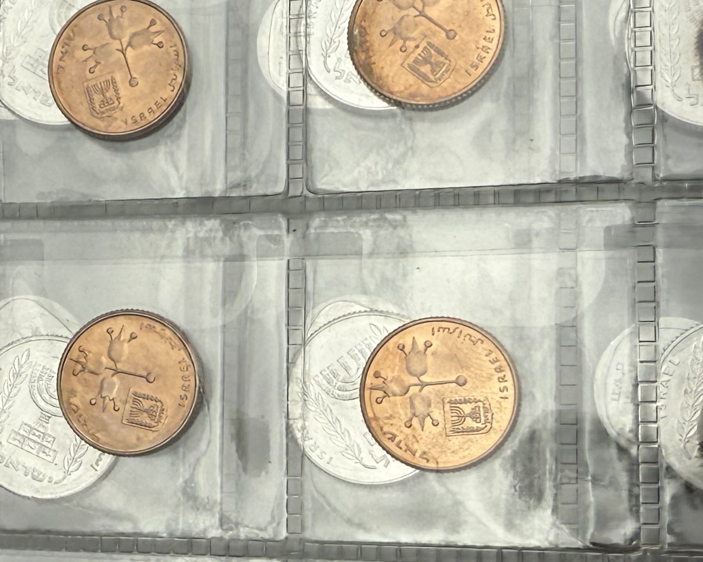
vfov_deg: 19.6
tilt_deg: -80.7
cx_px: 102
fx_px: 1623
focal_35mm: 78
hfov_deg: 23.9
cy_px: 333
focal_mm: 2.22
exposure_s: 1/269
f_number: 2.2
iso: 40
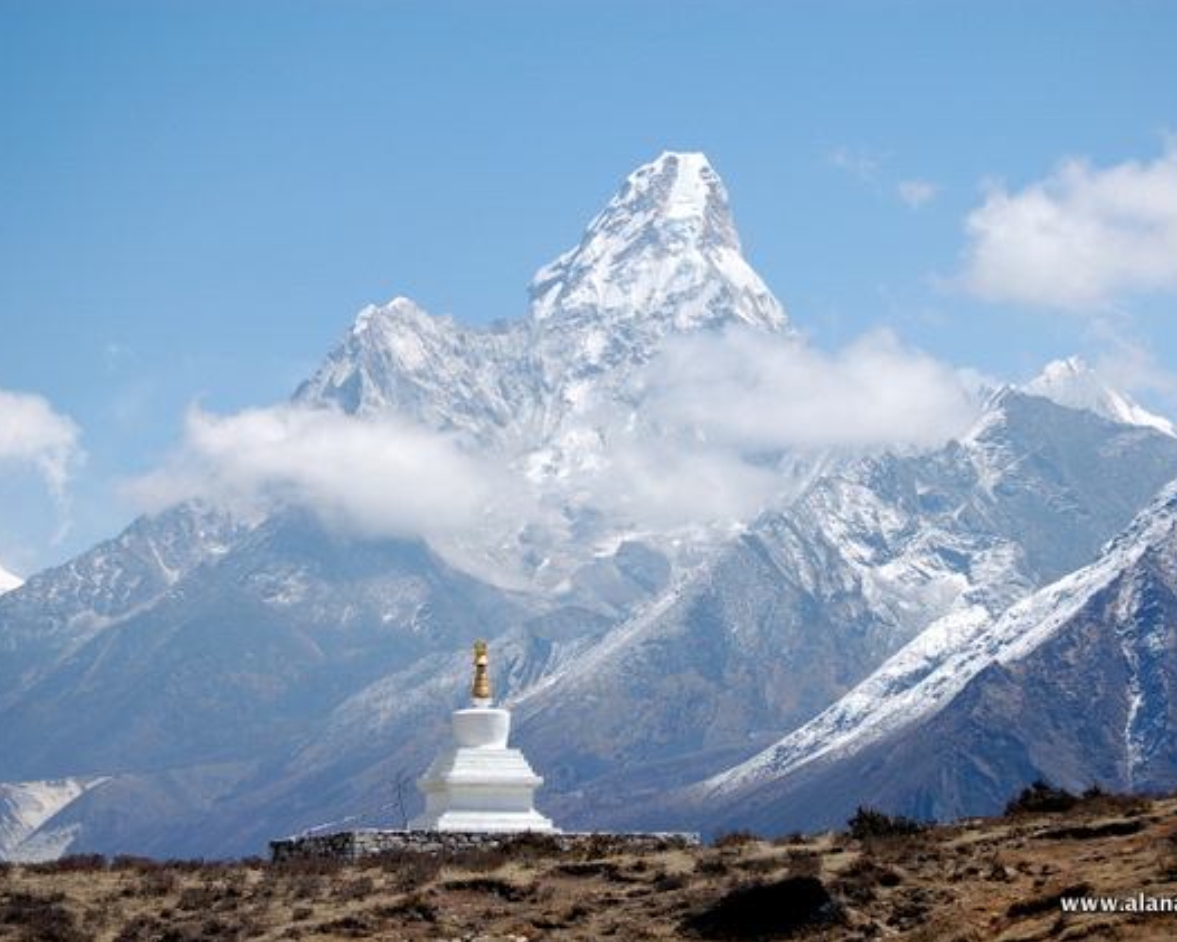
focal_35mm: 113
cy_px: 470
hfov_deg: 17.0
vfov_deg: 13.6
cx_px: 631
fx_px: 3937
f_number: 7.1
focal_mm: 66
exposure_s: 1/800
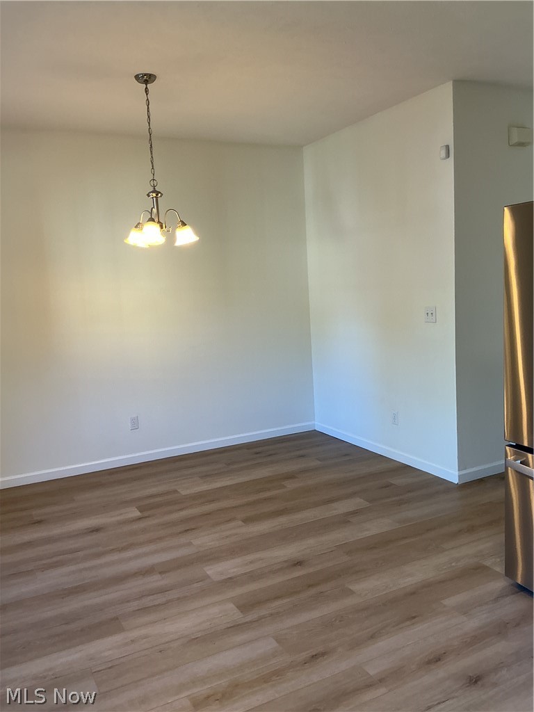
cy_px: 356
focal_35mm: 29
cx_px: 267
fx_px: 596
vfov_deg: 61.7
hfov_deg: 48.2
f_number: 1.8
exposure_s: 1/60
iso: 64
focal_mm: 3
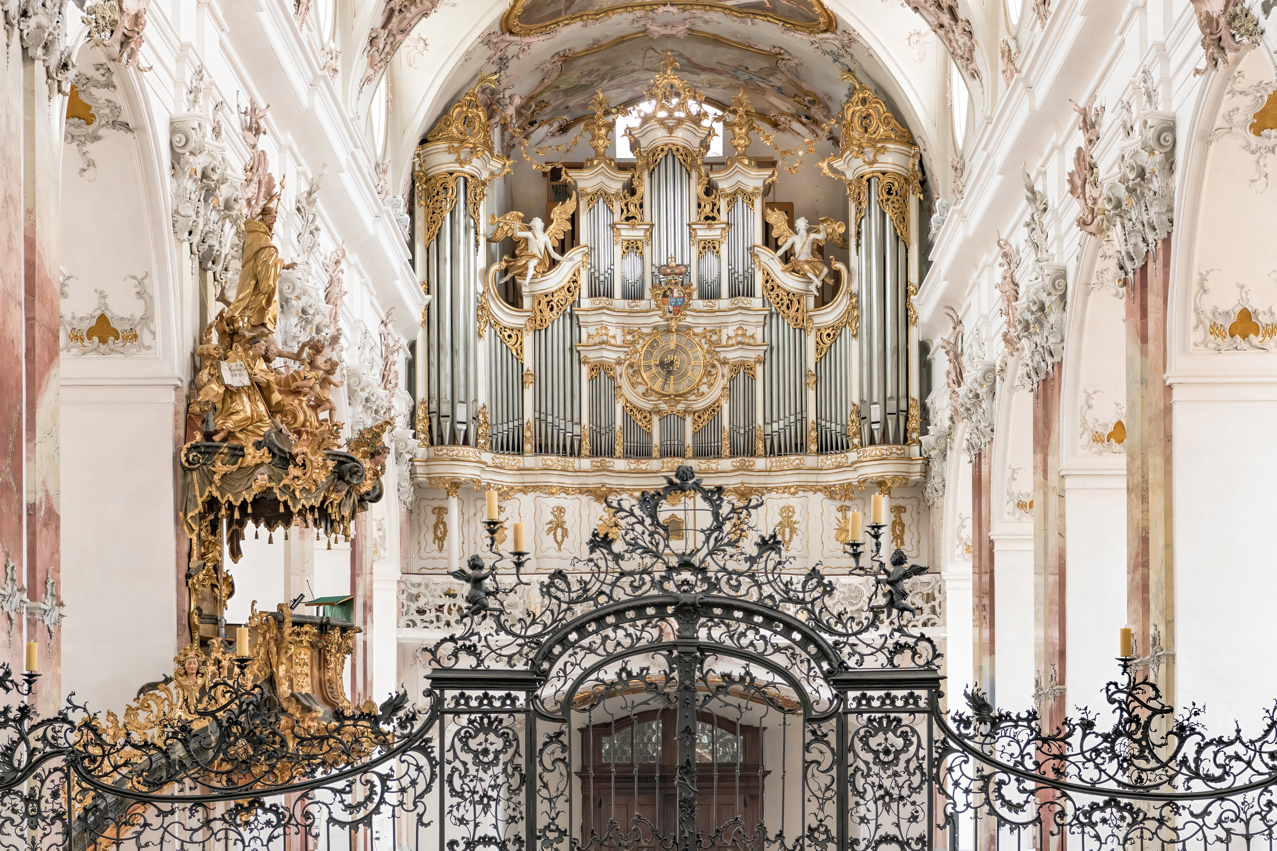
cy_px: 426
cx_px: 638
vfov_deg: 19.5
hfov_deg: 28.8
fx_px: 2483
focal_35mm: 70
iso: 1250
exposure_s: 1/40
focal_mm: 70
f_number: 8
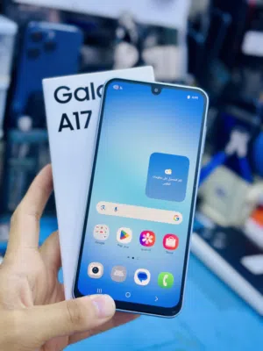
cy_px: 176
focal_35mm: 48
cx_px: 132
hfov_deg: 30.3
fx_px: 486
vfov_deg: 39.7
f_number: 1.78
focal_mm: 6.86
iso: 64
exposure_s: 1/100
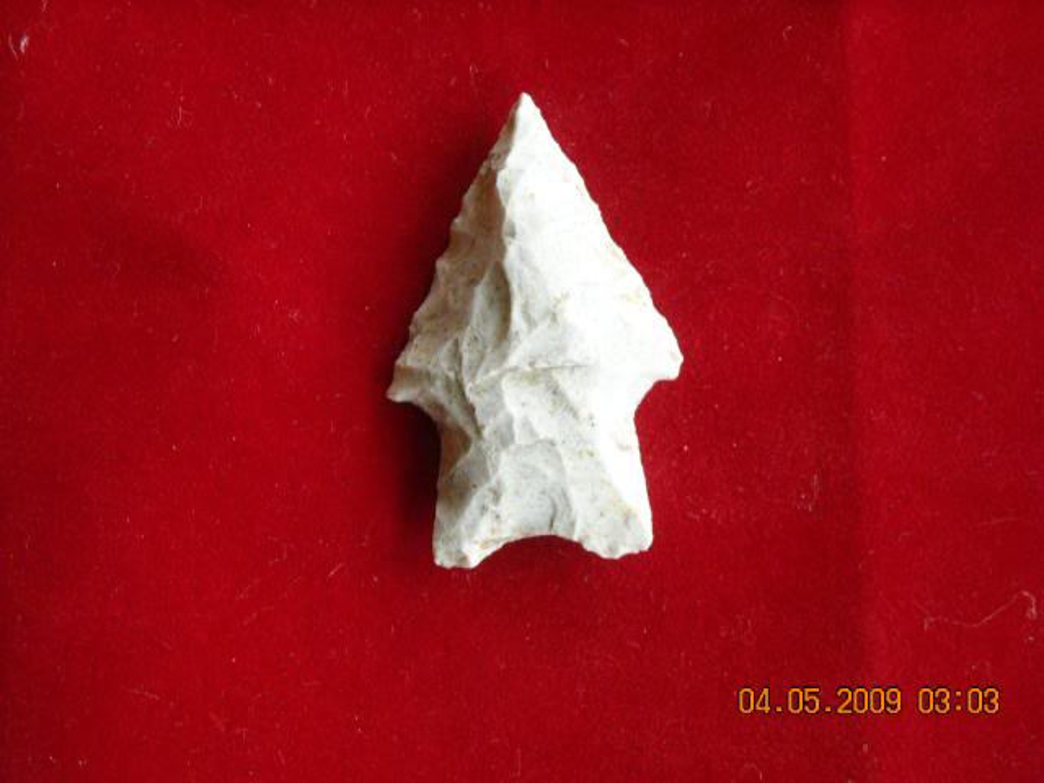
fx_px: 3167
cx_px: 522
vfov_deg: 14.1
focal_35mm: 105
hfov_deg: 18.7
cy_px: 392
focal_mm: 17.1
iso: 400
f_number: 4.7
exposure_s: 1/28
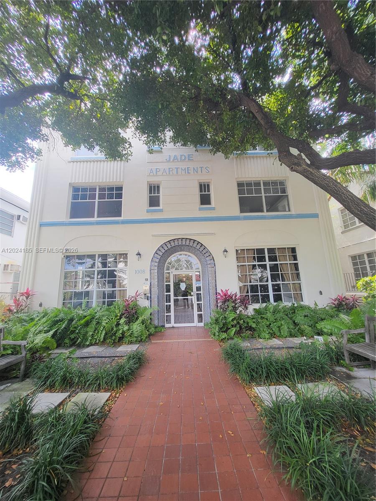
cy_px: 250
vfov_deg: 106.2
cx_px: 188
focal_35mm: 13
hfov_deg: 89.9
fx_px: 188
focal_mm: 1.74
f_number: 2.2
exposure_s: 1/120
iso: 50
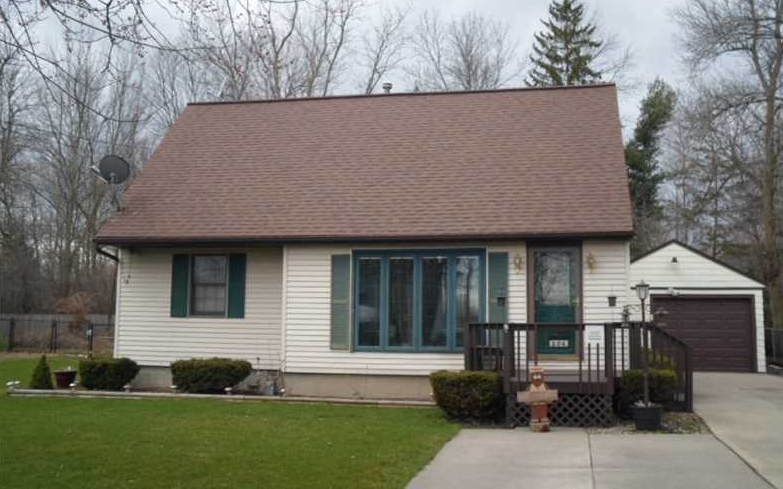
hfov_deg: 50.4
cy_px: 213
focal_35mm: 39
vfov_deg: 32.7
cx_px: 397
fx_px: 832
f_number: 3
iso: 160
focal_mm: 6.5
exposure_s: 1/45
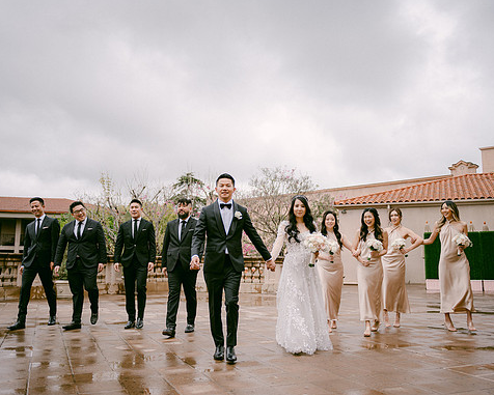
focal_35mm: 32
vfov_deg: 45.8
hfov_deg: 55.7
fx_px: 468
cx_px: 244
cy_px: 196
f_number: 2.8
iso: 100
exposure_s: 1/1250
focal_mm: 28
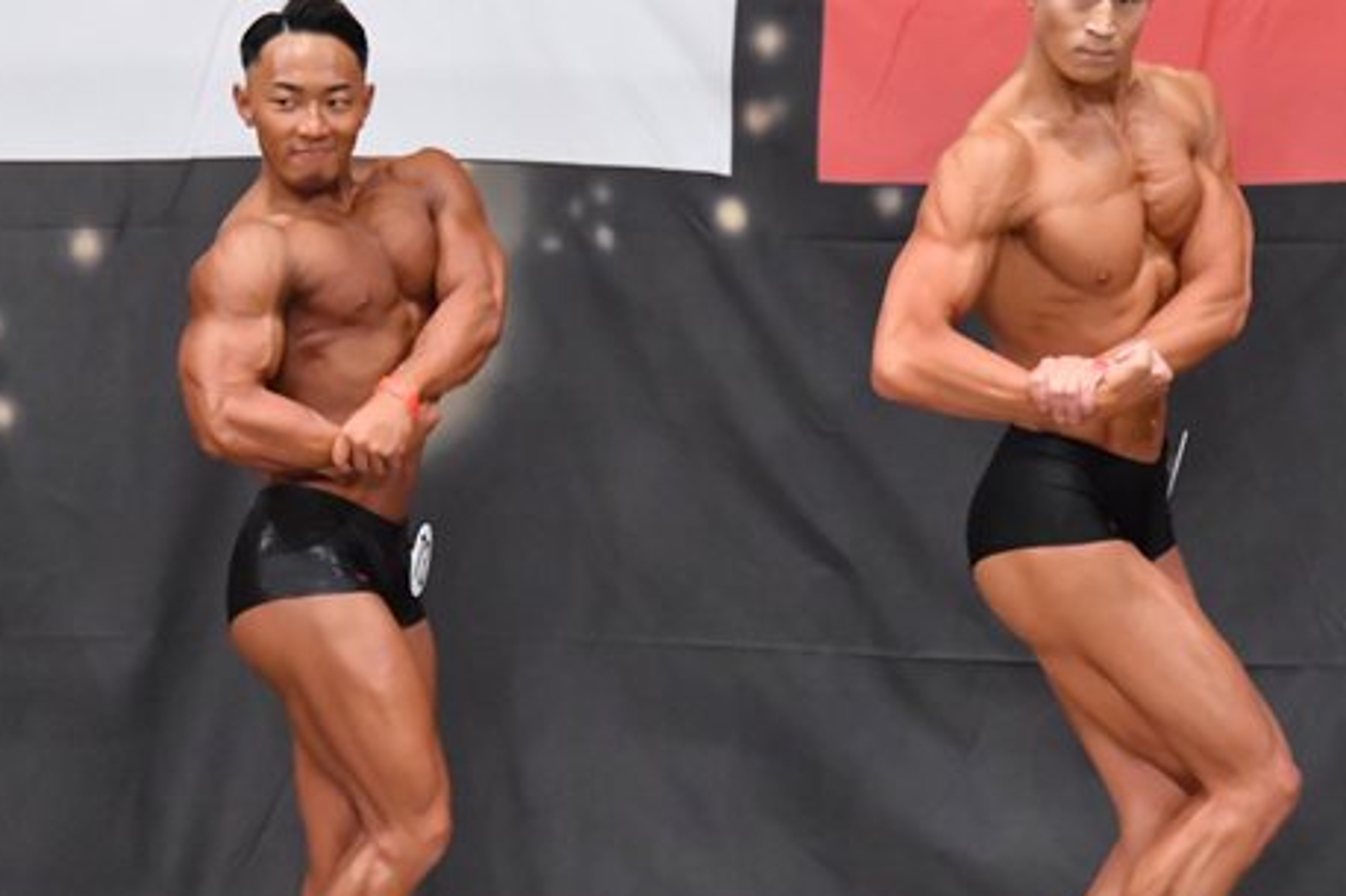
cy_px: 567
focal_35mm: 367
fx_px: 13716
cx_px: 295
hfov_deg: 5.6
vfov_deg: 3.7
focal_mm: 145
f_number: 5.6
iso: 6400
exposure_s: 1/400
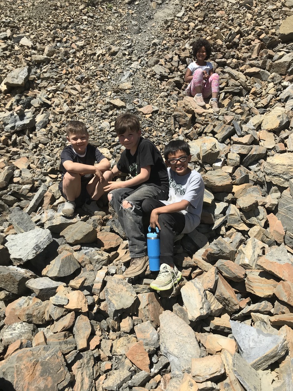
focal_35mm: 28
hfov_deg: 49.7
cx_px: 146
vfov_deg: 63.4
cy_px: 196
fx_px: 316
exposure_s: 1/2398
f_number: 1.8
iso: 20
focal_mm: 3.99
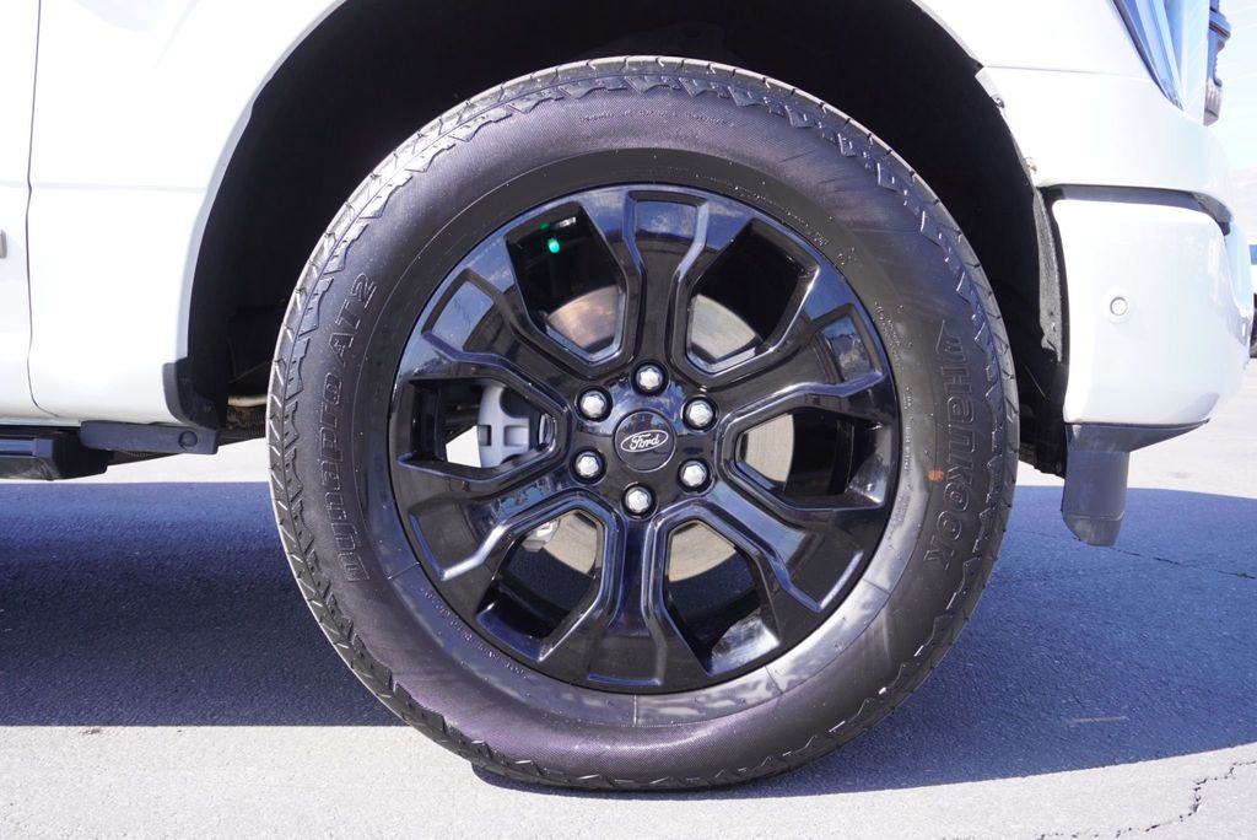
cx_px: 628
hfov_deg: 59.5
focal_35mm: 32
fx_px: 1100
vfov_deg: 41.8
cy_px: 420
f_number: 5.6
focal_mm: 21
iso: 100
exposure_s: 1/80
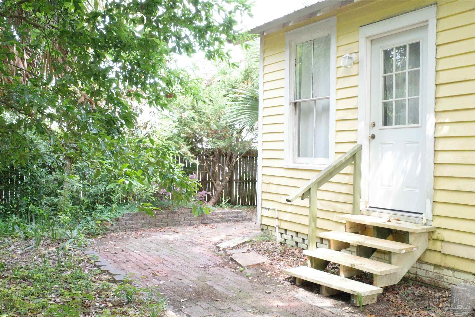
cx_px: 238
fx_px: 462
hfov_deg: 54.4
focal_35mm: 35
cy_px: 158
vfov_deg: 37.8
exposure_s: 1/400
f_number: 5
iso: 4000
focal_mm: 18.3
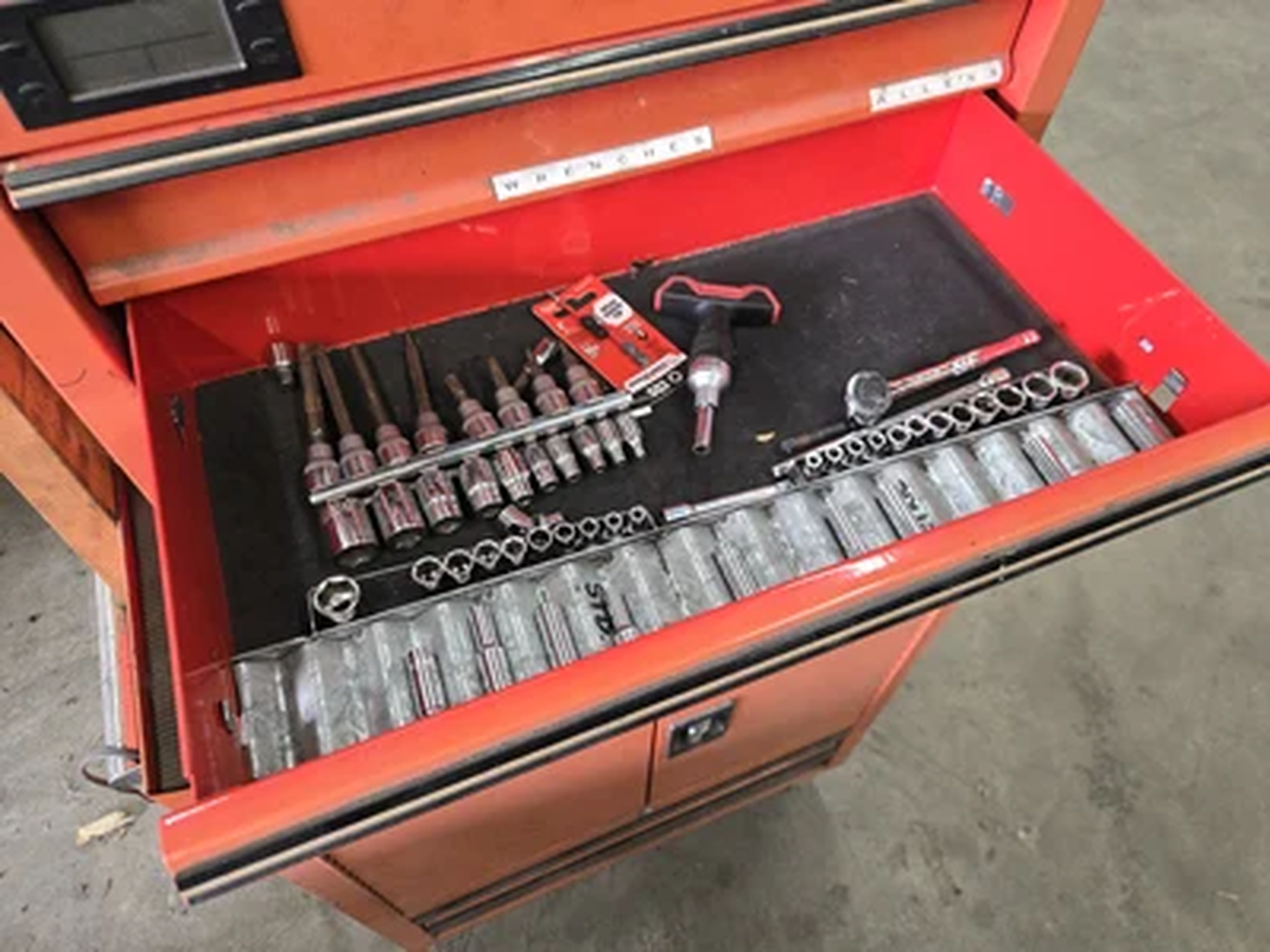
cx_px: 635
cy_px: 476
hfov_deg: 73.9
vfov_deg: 58.9
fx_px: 844
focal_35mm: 23
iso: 250
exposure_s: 1/120
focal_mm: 5.4
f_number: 1.8
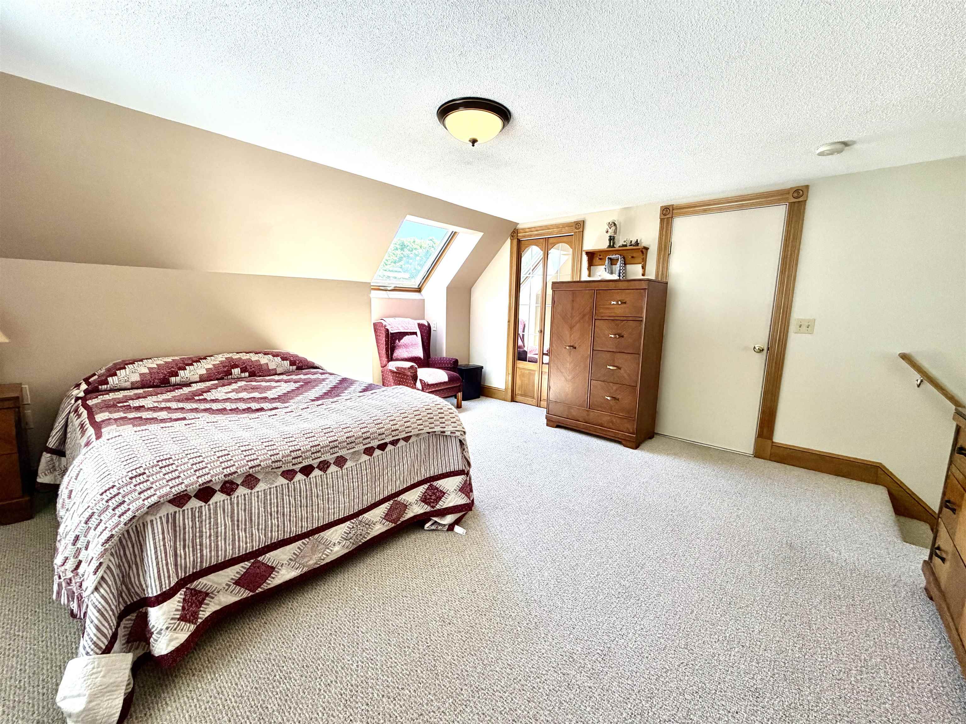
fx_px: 391
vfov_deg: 85.7
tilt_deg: -8.0
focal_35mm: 14
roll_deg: -1.0
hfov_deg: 102.1
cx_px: 483
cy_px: 362
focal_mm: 2.22
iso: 250
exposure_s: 1/121
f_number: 2.2
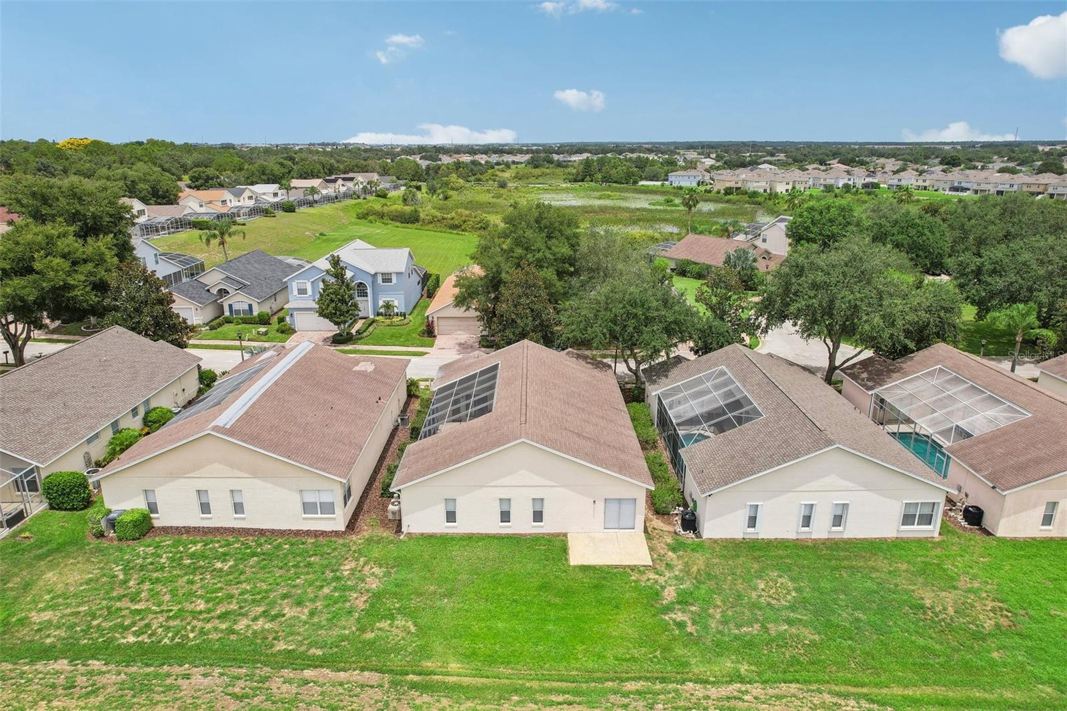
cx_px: 534
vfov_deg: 57.2
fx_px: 652
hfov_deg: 78.6
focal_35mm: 22
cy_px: 356
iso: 110
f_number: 2.8
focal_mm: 8.4
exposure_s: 1/2000
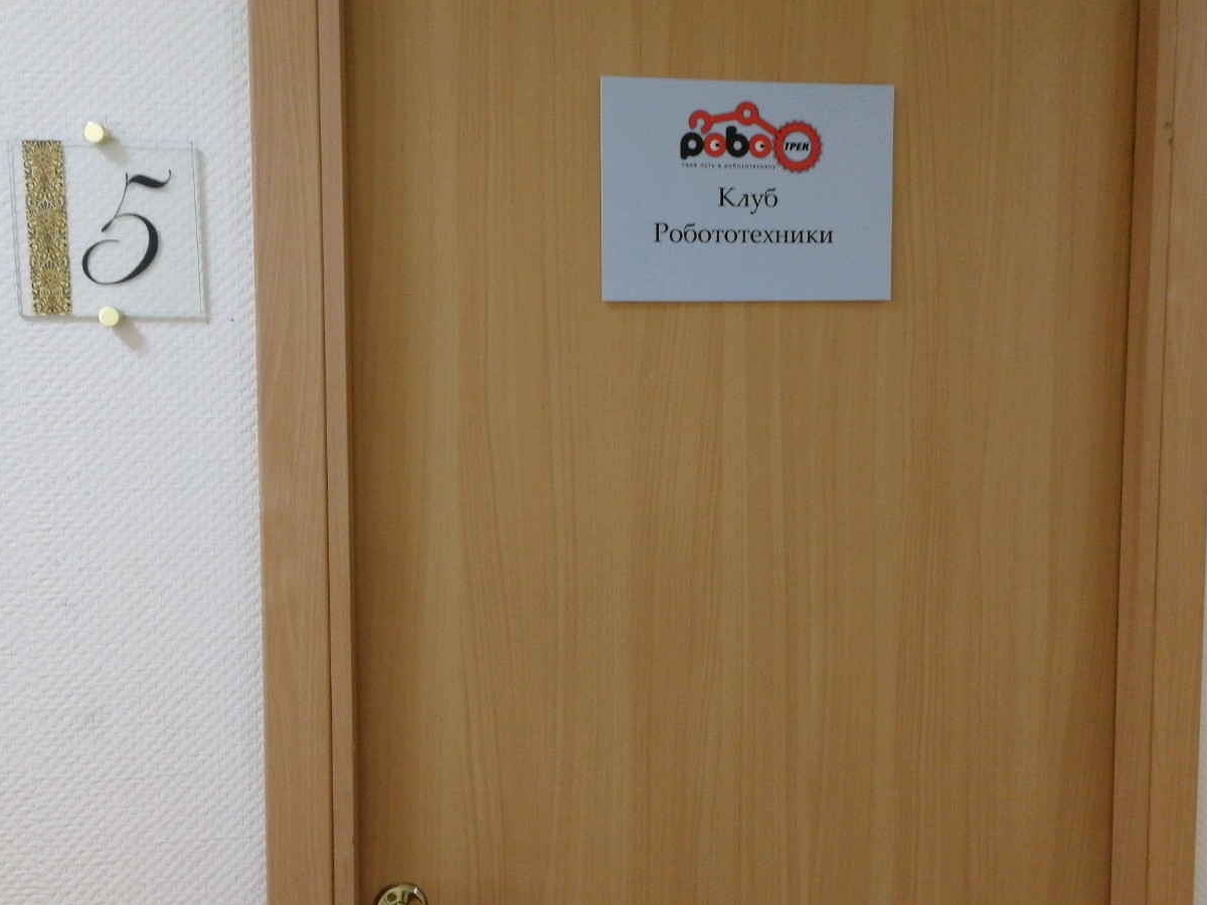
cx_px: 639
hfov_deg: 59.9
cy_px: 437
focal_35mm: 30
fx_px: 1046
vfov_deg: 46.8
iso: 320
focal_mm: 3.95
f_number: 2.2
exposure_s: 1/25
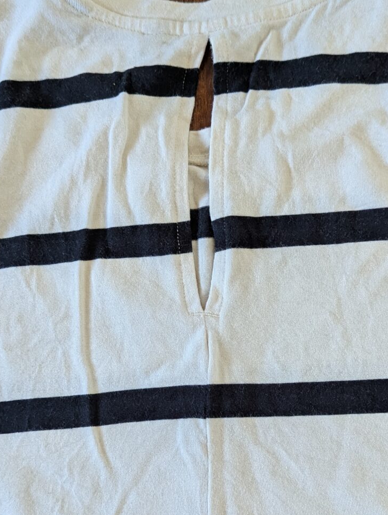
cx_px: 211
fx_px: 760
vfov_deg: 37.1
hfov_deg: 28.6
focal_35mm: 51
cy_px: 342
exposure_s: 1/36.7
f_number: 1.85
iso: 289
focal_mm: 6.81
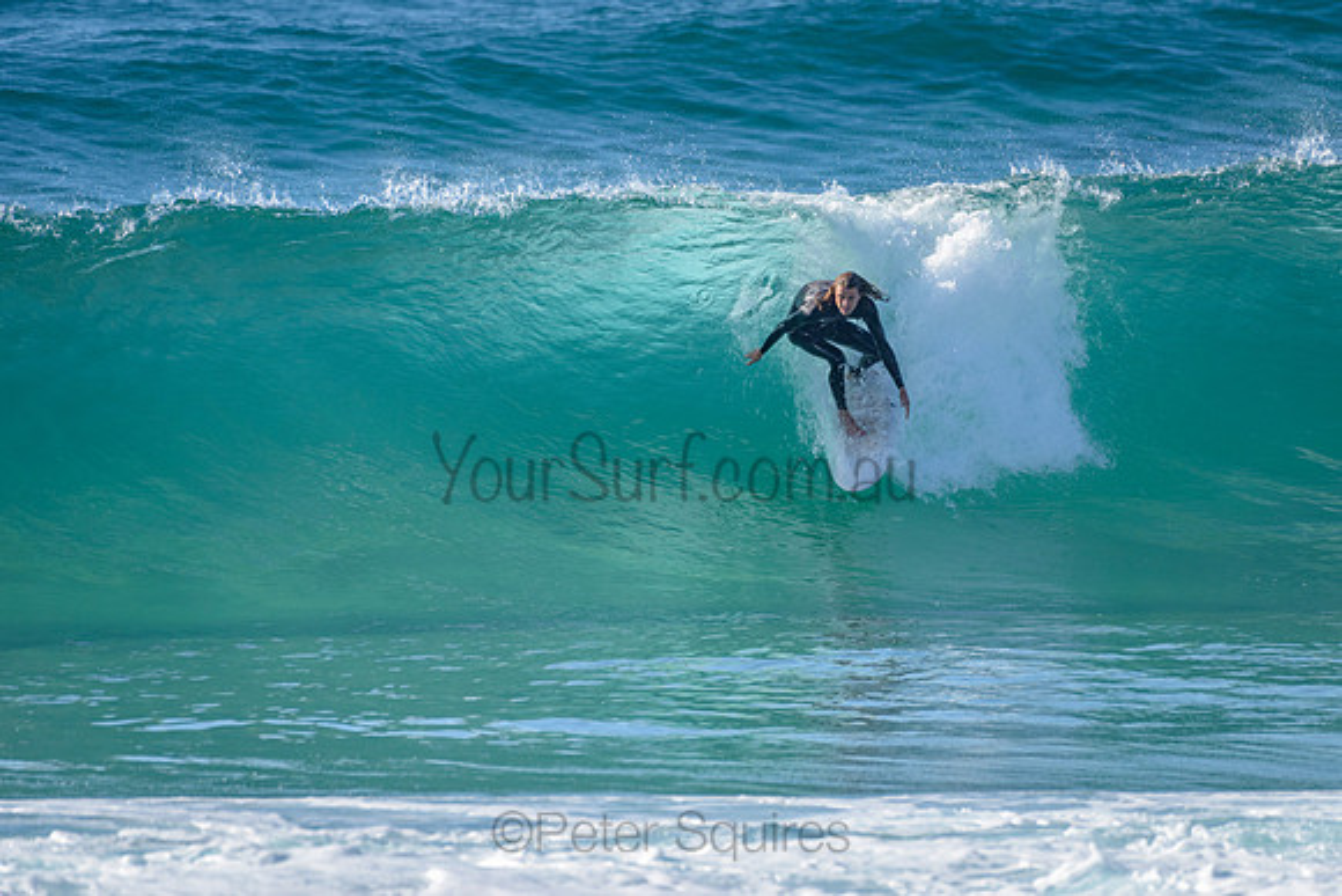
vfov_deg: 2.2
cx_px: 822
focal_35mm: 613
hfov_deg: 3.4
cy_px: 377
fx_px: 22849
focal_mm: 500
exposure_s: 1/2000
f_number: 5.6
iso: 360
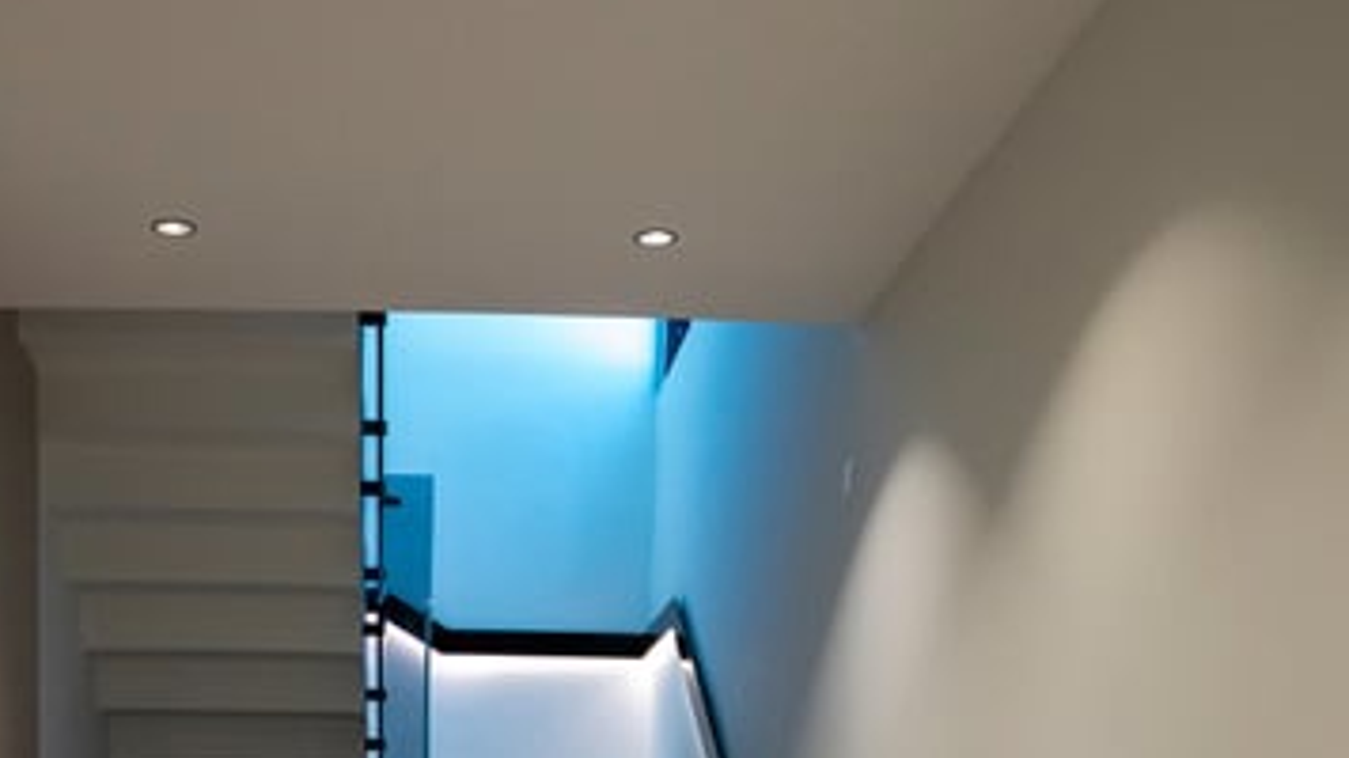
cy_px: 1201
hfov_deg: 42.1
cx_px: 413
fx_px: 1716
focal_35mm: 48
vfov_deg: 20.5
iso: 500
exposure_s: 1/200
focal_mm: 17
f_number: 3.5
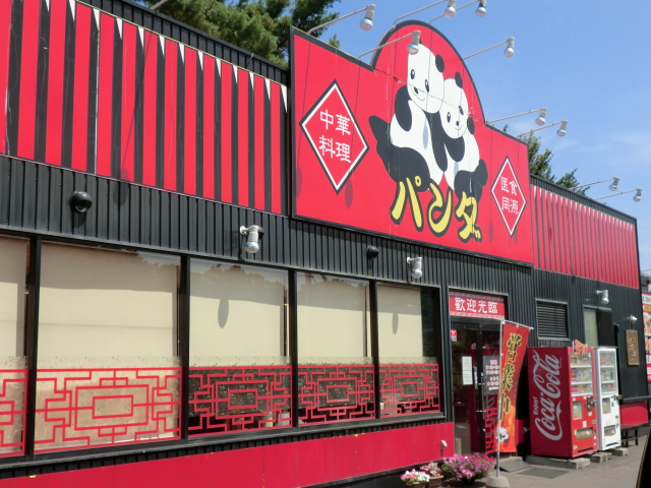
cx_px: 326
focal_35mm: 45
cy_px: 244
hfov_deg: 42.1
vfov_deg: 32.2
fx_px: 846
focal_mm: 8.2
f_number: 4.3
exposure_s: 1/640
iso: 50
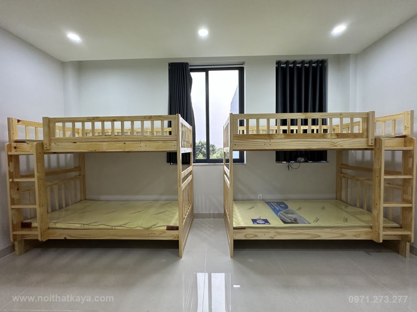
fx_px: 169
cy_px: 156
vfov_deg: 85.7
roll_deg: +0.4
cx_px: 208
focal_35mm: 14
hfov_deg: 102.1
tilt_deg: -1.8
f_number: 2.2
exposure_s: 1/99
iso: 250
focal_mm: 2.22
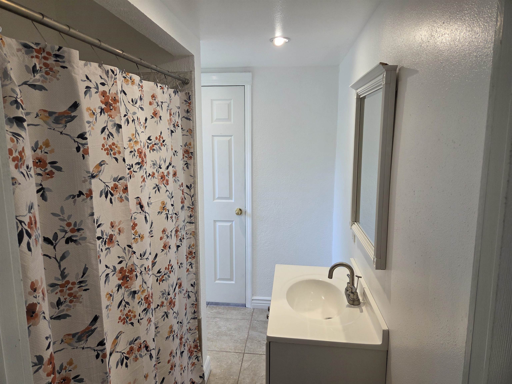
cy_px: 192
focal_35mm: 23
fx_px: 340
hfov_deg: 73.9
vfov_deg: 58.9
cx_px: 256
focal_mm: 5.4
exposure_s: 1/180
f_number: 1.8
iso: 100
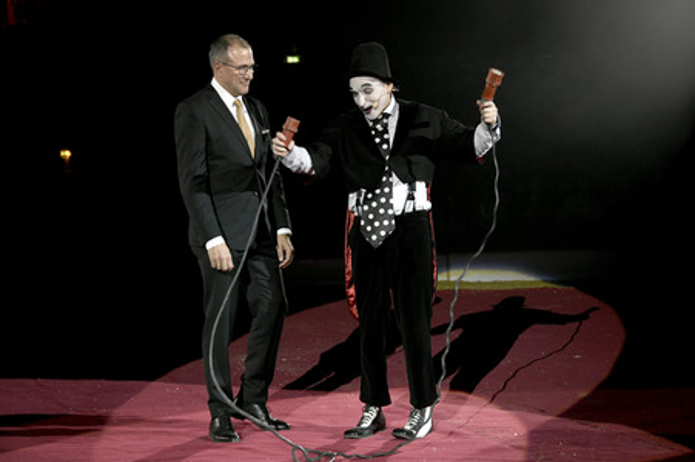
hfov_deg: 31.0
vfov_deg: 20.9
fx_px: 1254
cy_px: 231
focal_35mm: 65
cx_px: 348
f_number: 6.3
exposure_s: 1/160
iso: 2000
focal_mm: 65
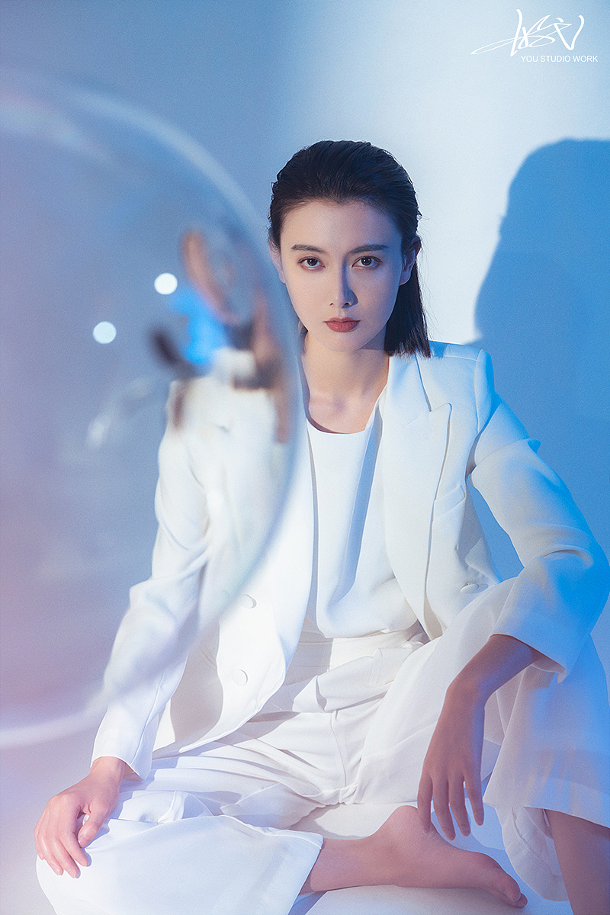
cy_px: 458
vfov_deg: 23.9
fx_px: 2160
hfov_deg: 16.1
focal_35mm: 85
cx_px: 305
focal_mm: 85
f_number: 3.5
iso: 640
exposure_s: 1/125
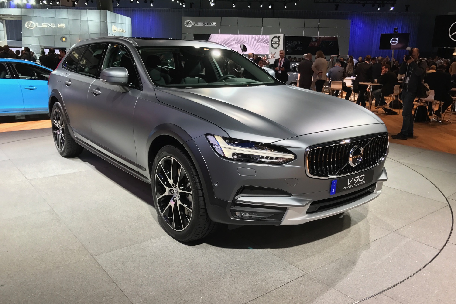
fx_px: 380
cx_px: 235
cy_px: 154
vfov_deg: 43.6
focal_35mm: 30
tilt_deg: -12.6
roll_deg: -1.9
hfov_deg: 61.9
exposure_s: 1/120
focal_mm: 3.99
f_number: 1.8
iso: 40
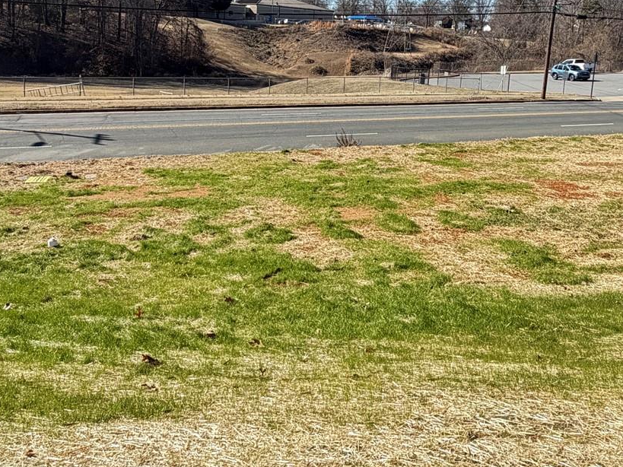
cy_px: 143
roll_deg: -4.4
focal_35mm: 35
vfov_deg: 40.0
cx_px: 333
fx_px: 630
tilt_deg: -8.9
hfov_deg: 52.6
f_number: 2.2
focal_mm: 2.22
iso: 50
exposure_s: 1/502
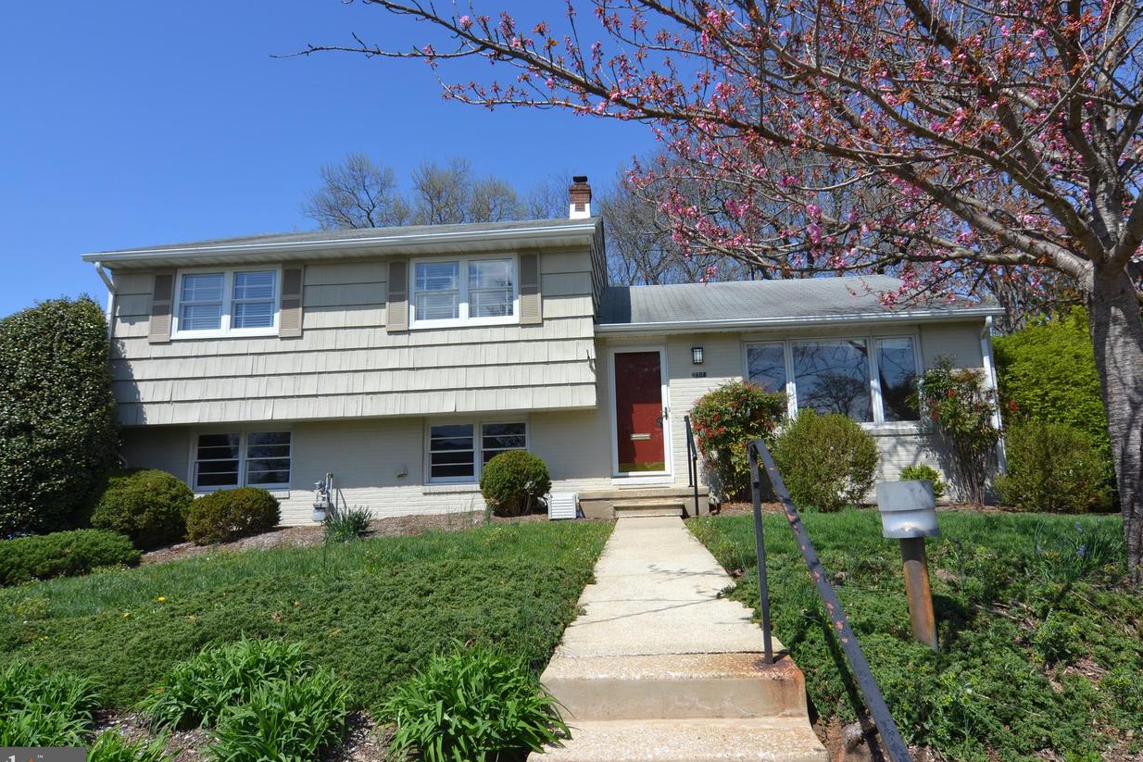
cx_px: 609
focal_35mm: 21
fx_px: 667
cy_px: 350
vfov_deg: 59.4
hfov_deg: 81.1
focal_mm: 12
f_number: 9
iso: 100
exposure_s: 1/320
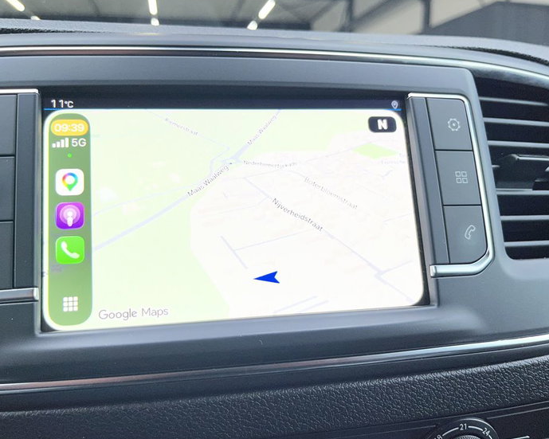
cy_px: 219
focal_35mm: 28
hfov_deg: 62.1
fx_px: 455
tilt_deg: -9.4
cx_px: 252
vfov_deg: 51.5
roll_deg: +0.3
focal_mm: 5.1
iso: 40
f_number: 1.6
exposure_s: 1/163
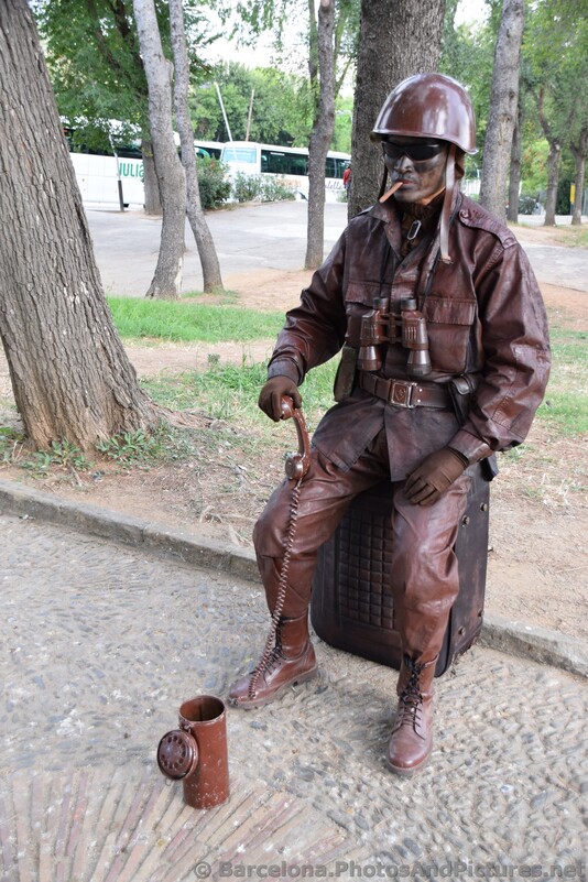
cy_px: 441
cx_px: 294
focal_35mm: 39
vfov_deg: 49.6
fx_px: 955
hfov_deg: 34.2
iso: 560
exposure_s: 1/125
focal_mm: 26
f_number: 5.6
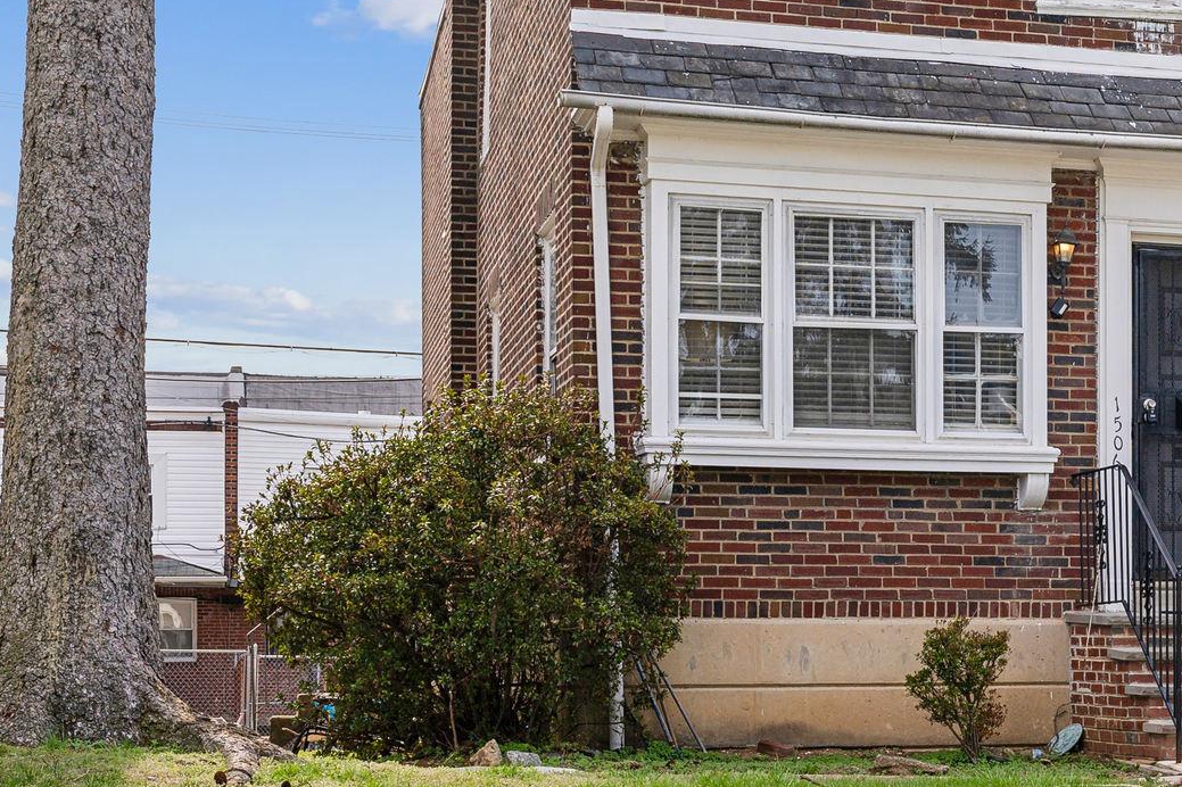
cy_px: 201
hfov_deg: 28.3
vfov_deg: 19.6
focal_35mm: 69
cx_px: 1028
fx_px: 2265
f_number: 8
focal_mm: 35
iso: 100
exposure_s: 1/125
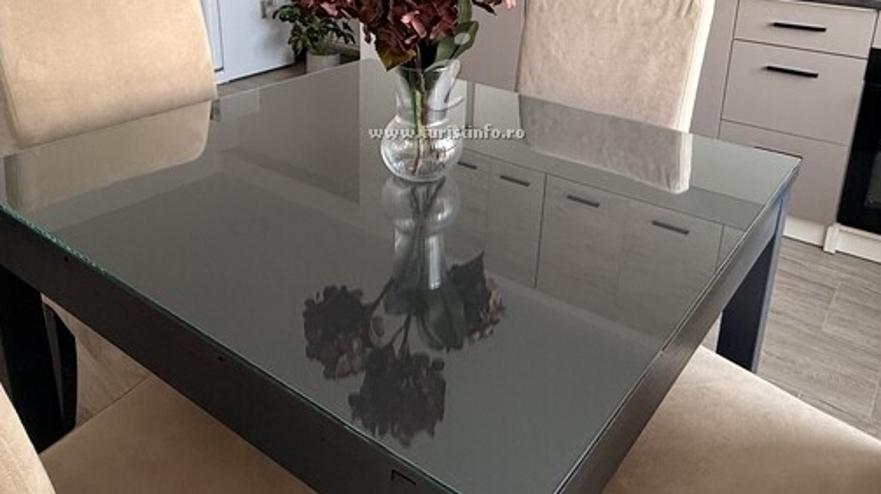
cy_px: 94
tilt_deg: -16.8
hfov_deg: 62.6
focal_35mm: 31
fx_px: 724
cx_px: 458
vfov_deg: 36.4
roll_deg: -1.7
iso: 250
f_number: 2.2
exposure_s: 1/99
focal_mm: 2.22
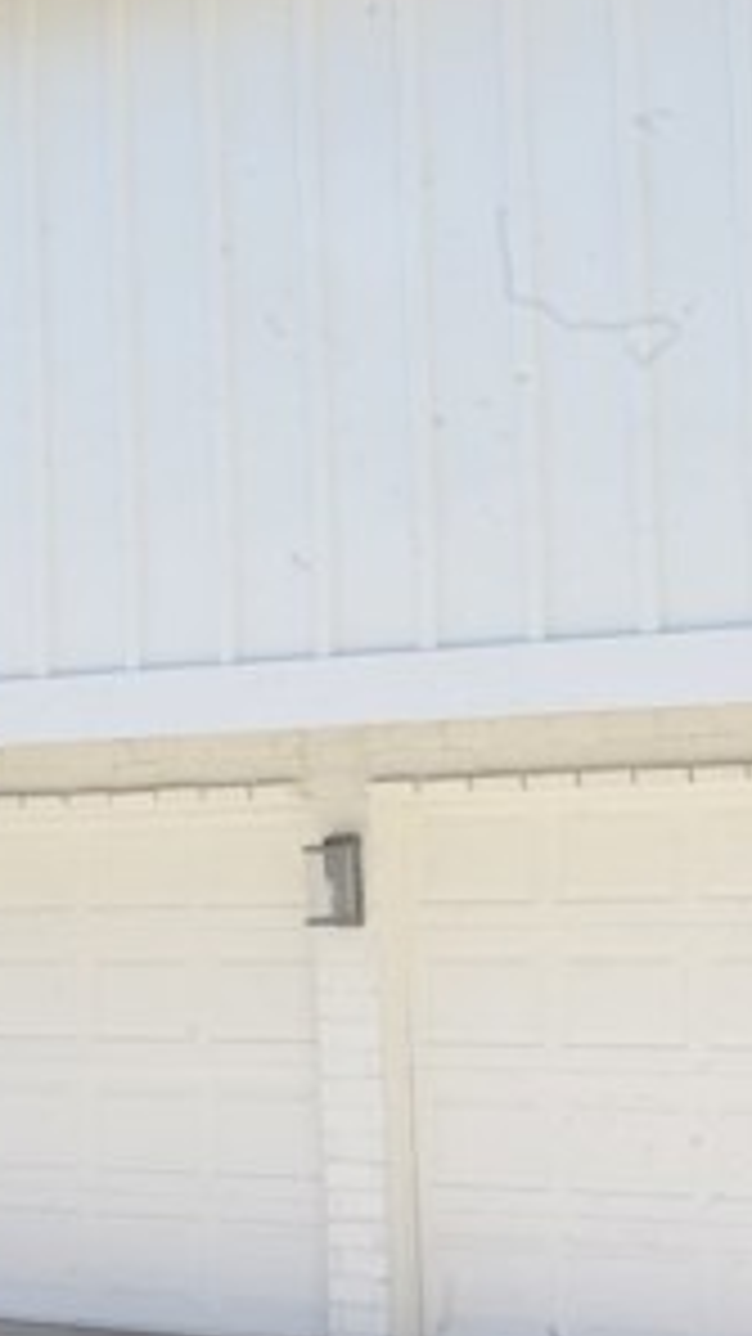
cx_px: 365
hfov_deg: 17.0
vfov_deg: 29.7
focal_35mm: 71
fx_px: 2522
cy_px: 601
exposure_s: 1/60
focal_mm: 31.5
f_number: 18
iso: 400
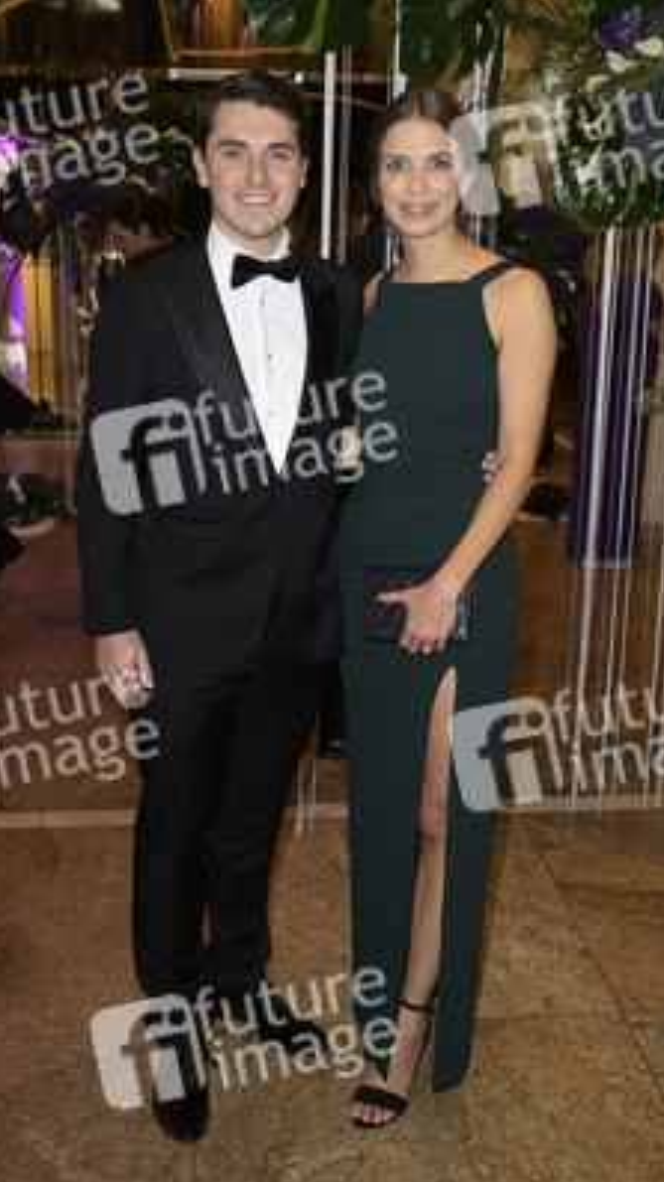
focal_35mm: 38
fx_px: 1191
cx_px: 331
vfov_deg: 52.8
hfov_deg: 31.2
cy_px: 592
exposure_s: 1/80
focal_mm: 36
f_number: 5.6
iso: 2500
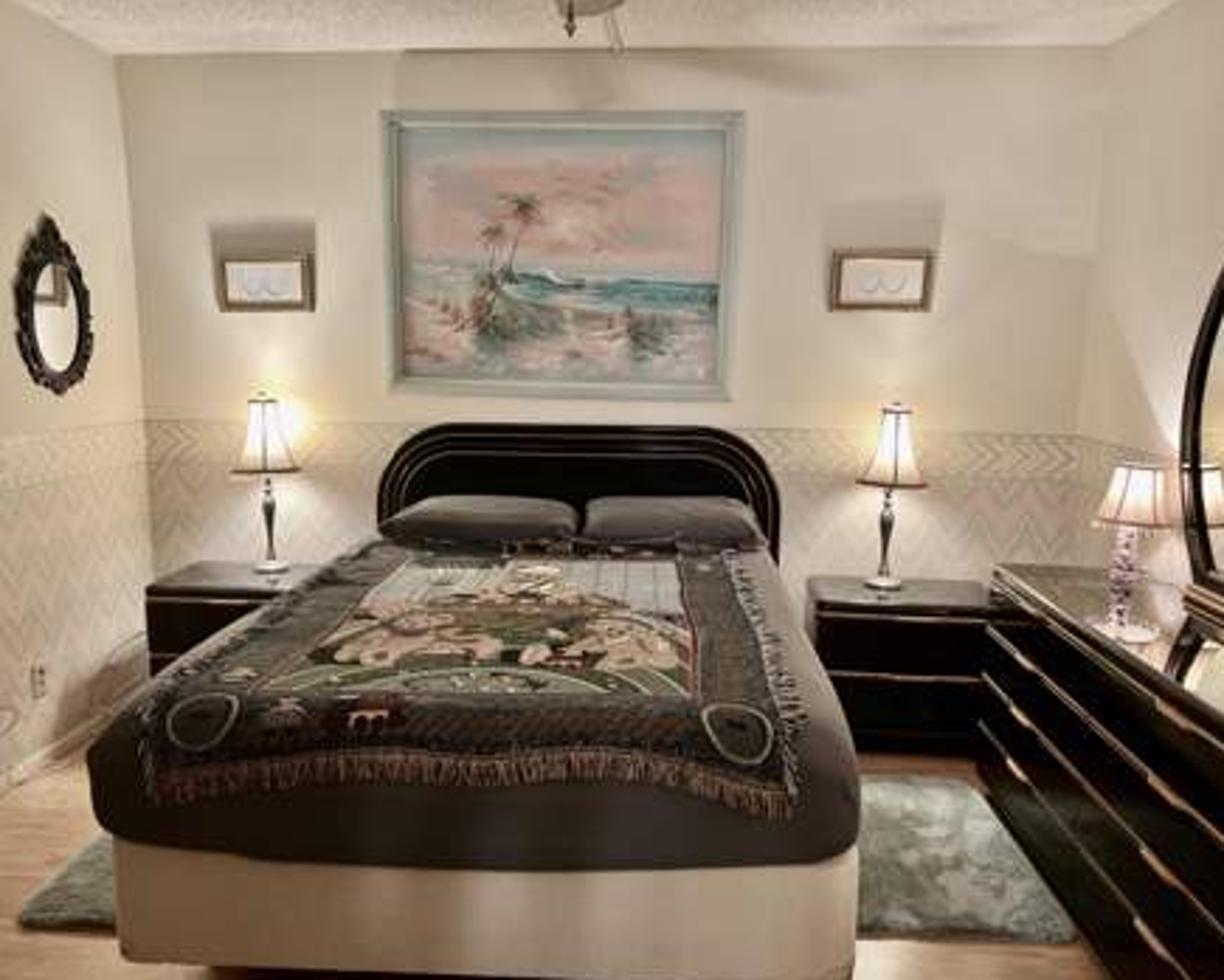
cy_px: 503
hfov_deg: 62.2
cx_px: 608
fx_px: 1014
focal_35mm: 28
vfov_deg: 51.5
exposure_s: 1/60
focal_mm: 5.7
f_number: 1.5
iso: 250
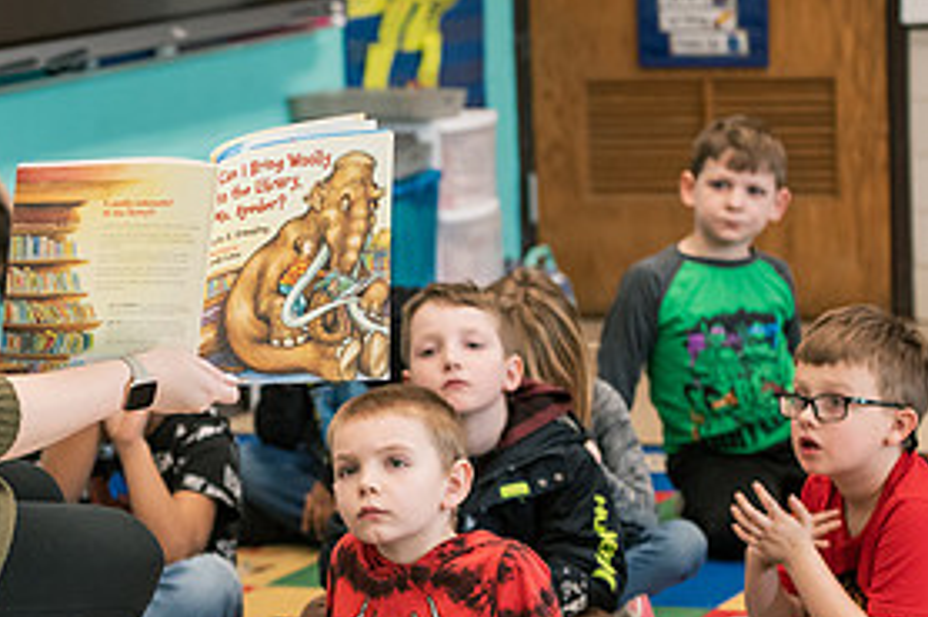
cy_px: 455
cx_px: 20
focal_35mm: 163
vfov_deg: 8.4
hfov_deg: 12.5
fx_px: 4199
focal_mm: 78
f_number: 3.2
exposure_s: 1/160
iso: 1600
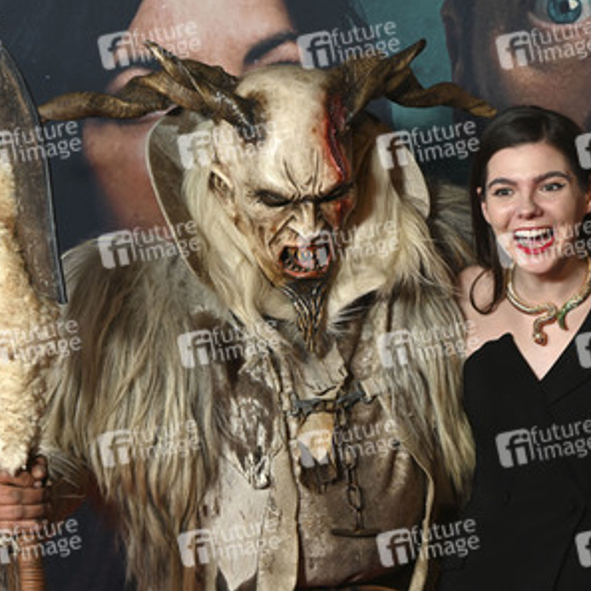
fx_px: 1893
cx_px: 375
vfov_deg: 17.7
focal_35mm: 98
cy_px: 295
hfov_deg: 17.7
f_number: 6
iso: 1250
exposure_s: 1/100
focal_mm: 76
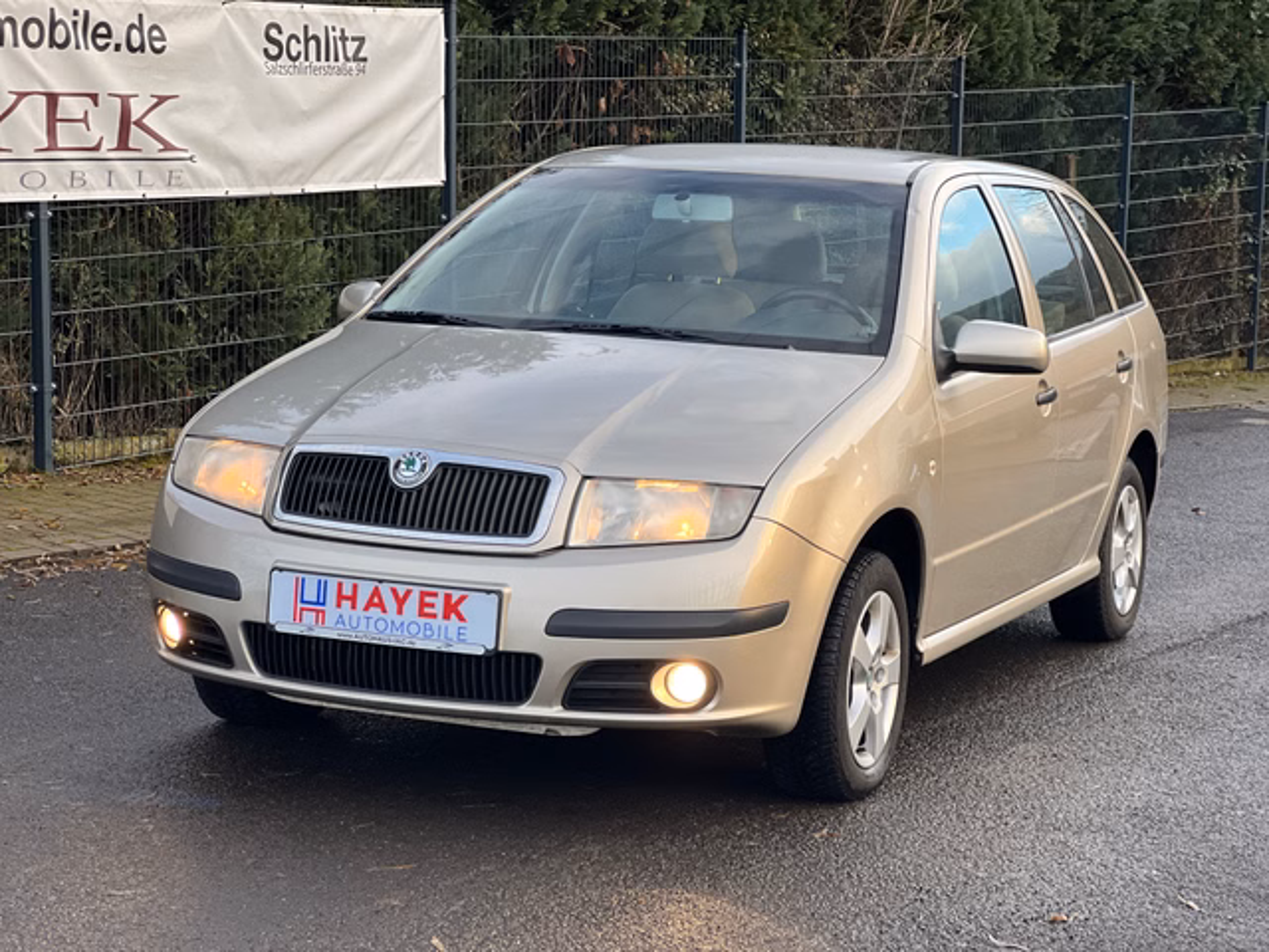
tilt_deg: -7.6
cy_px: 476
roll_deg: -1.0
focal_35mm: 77
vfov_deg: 19.1
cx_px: 634
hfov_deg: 25.3
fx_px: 2823
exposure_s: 1/121
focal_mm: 9
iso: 80
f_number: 2.8
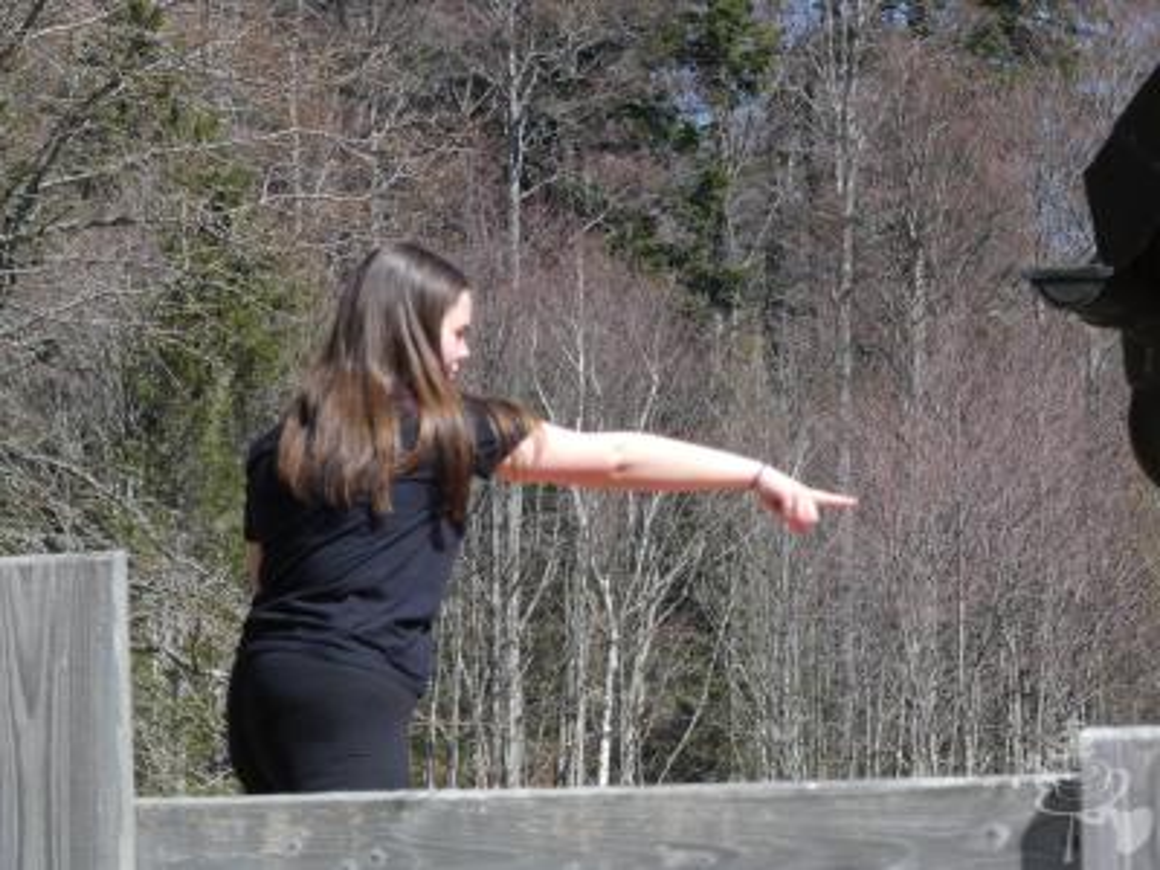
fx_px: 11729
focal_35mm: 350
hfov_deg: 5.7
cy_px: 435
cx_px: 580
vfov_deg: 4.2
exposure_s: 1/250
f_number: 5.6
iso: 80
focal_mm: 62.7
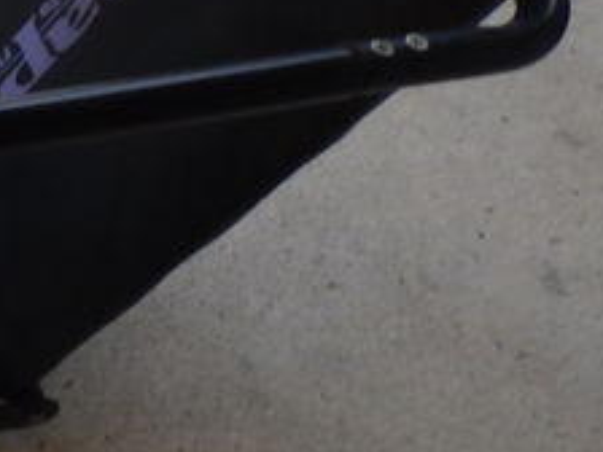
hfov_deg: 15.4
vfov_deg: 14.9
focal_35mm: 98
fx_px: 1707
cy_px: 24
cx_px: -660
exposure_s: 1/30
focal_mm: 4
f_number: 3.4
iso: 160
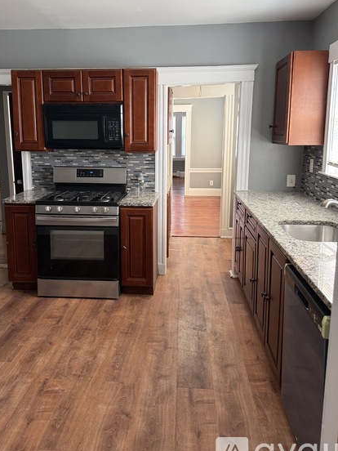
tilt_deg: -10.9
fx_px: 378
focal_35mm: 29
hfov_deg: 48.1
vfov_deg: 61.5
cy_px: 197
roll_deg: -0.1
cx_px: 144
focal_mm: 6.76
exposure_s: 1/121
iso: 200
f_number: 1.78
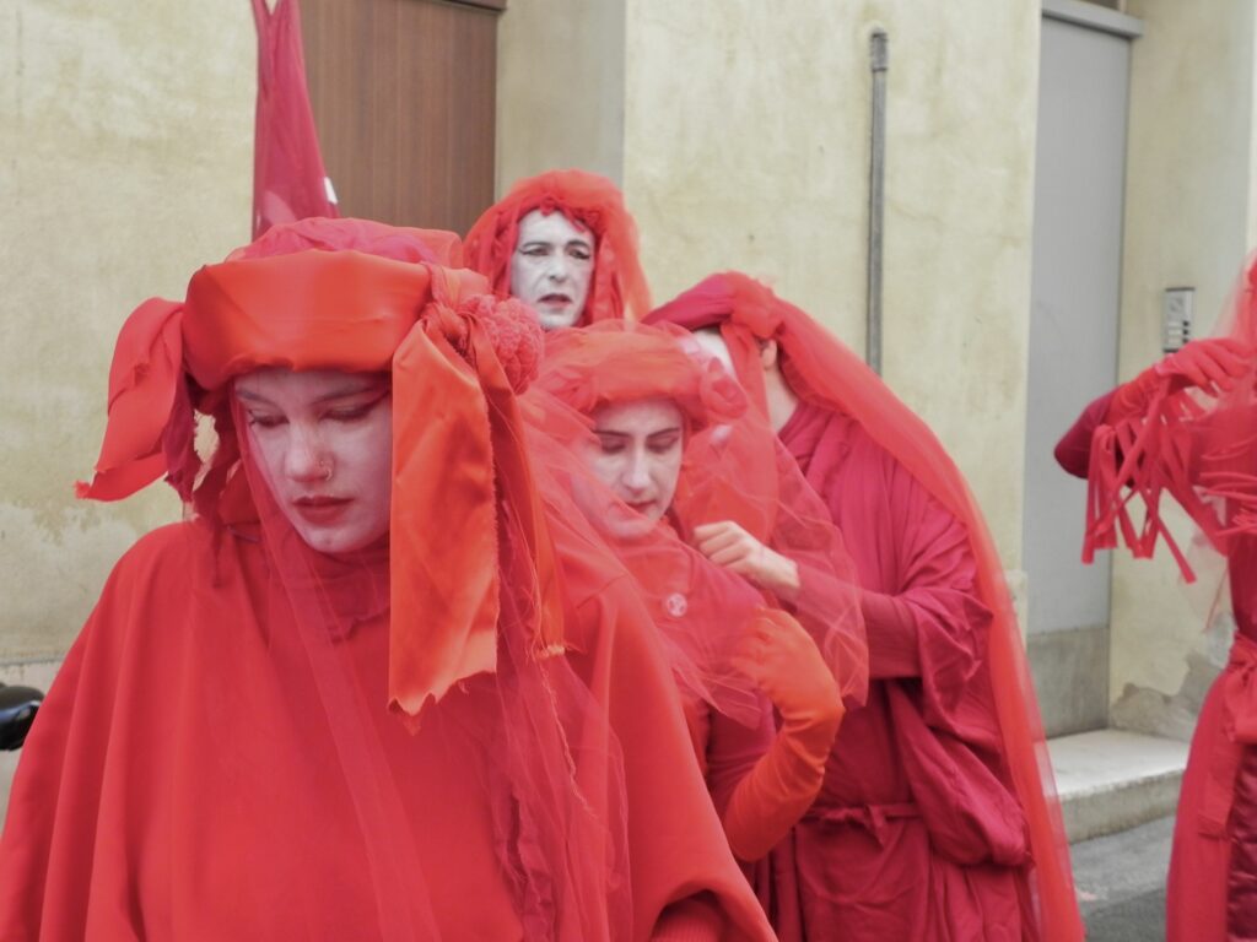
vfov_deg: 28.0
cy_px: 471
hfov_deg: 36.8
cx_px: 628
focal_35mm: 52
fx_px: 1888
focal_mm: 9.2
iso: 160
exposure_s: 1/250
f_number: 3.5
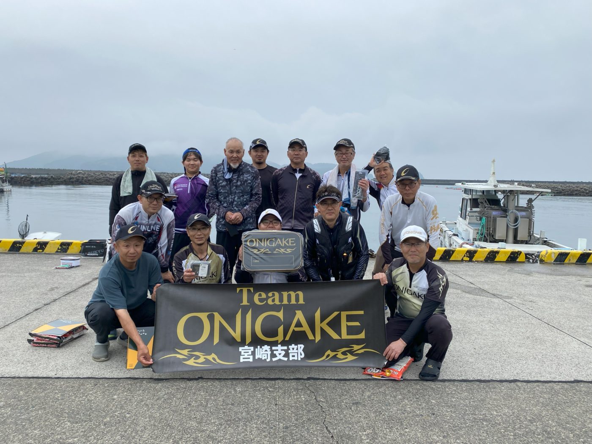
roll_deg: -0.3
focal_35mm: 26
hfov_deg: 67.3
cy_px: 222
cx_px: 296
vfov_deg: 53.1
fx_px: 445
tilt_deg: -6.7
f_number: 1.8
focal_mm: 4.25
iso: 32
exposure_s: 1/1135
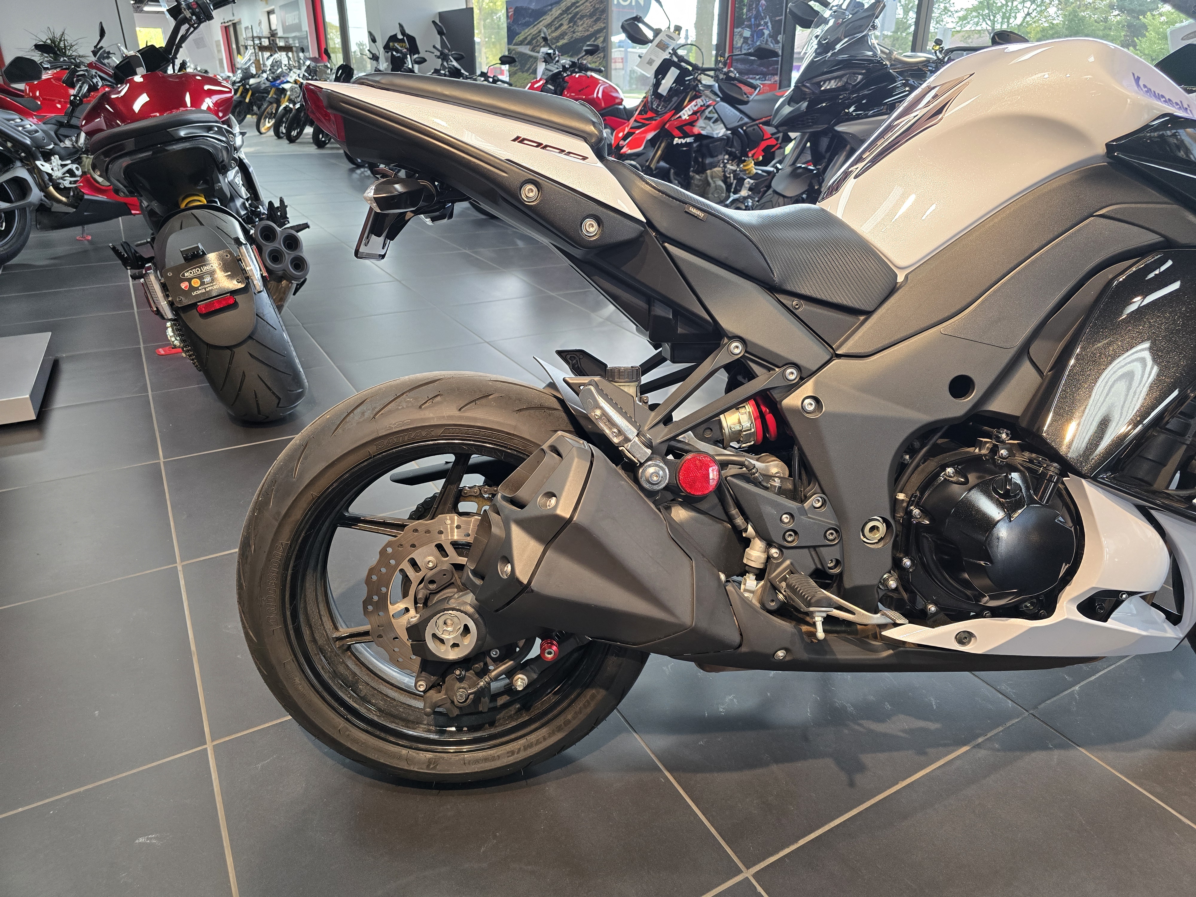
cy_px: 448
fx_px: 795
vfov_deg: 58.9
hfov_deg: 73.9
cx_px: 598
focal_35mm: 23
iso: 200
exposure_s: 1/120
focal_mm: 6.3
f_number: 1.7
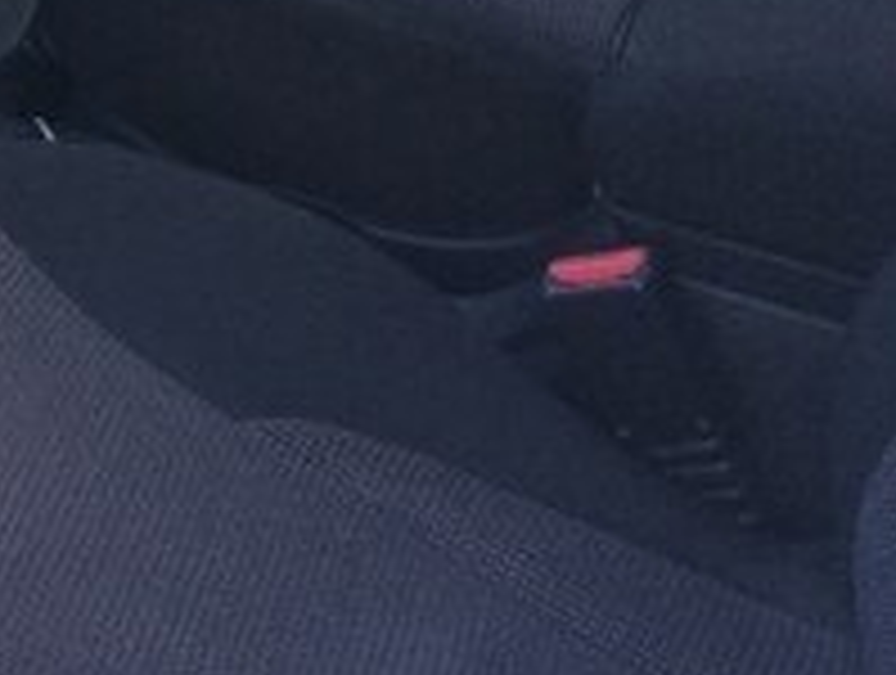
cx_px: -585
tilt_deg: -25.8
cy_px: -250
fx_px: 2489
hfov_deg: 17.5
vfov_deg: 14.7
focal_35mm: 96
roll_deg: -0.4
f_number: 2.2
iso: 64
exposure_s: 1/33
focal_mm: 4.15
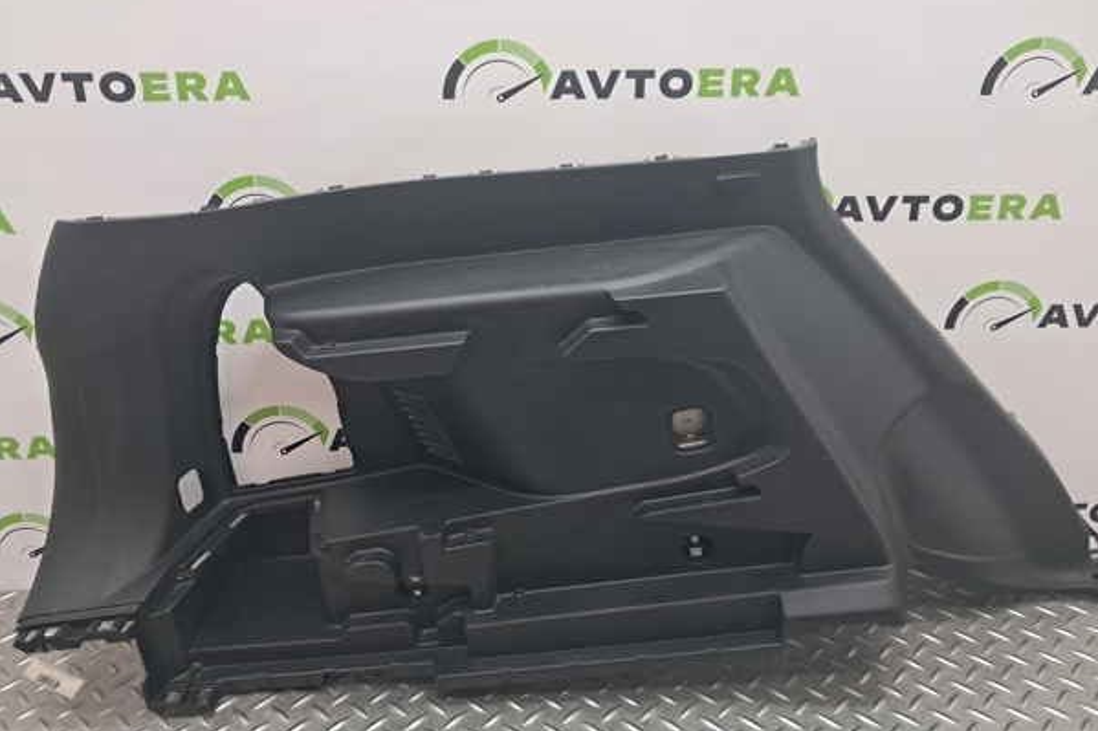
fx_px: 915
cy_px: 298
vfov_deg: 43.4
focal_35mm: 30
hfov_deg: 61.9
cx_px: 555
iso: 125
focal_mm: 4
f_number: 1.8
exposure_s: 1/50
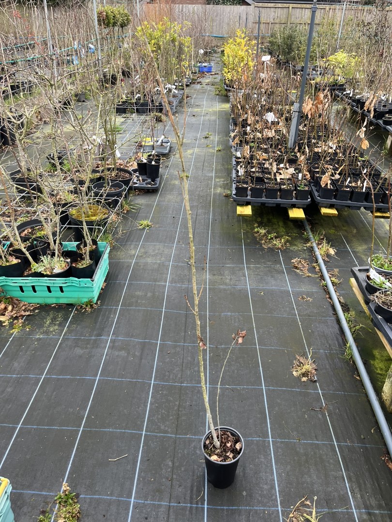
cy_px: 261
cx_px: 196
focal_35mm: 26
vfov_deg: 67.3
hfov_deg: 53.1
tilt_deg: -33.0
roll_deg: +0.0
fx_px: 393
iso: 64
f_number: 1.6
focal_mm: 5.1
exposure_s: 1/121
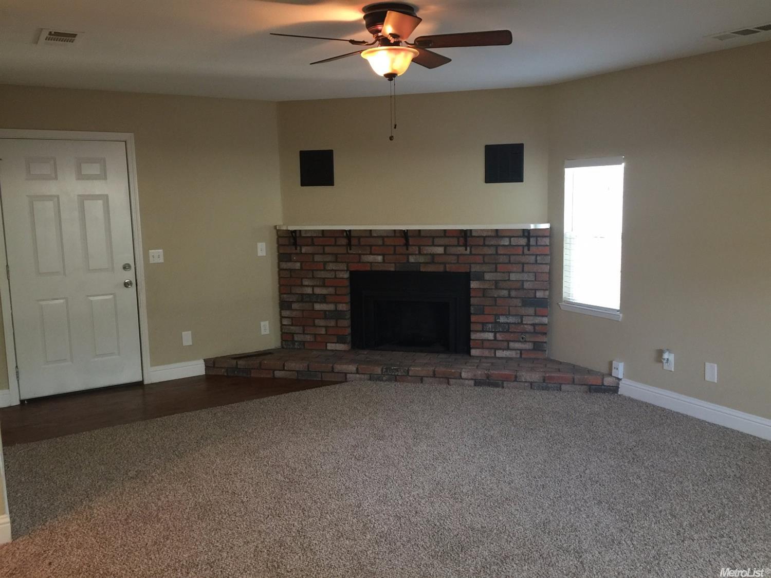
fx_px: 646
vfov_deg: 48.2
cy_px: 289
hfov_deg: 61.7
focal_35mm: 29
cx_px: 386
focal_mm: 4.15
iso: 80
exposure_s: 1/15
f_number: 2.2
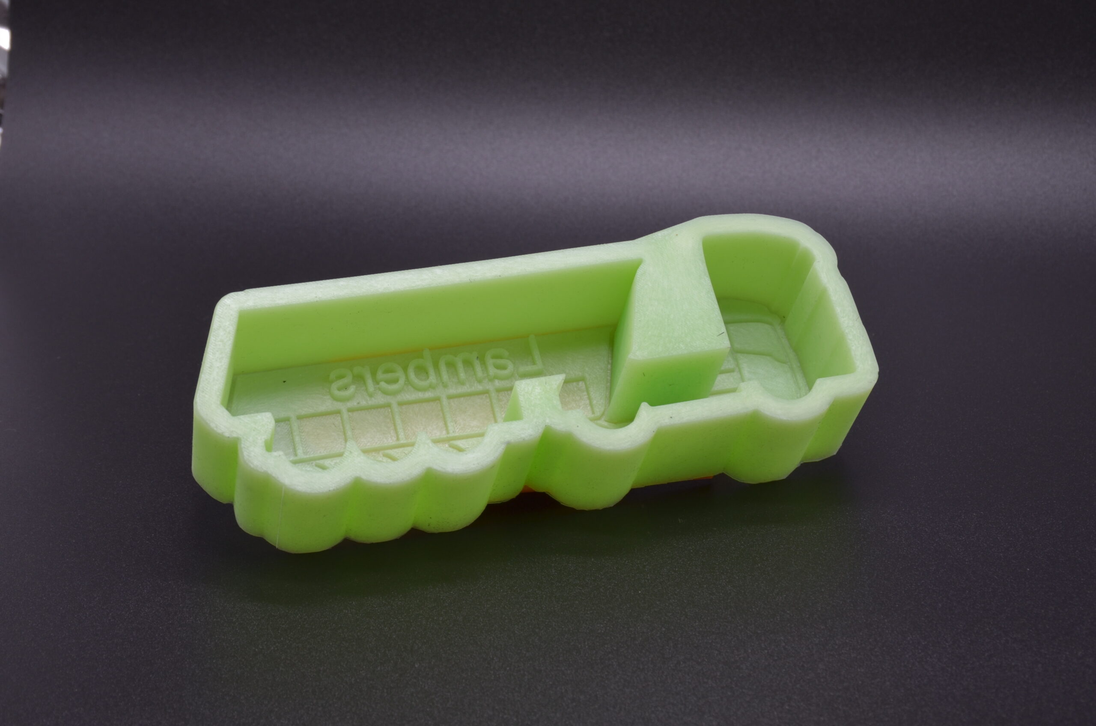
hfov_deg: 24.2
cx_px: 548
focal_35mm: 84
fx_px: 2552
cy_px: 363
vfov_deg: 16.2
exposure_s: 1/40
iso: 200
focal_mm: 56
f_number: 10
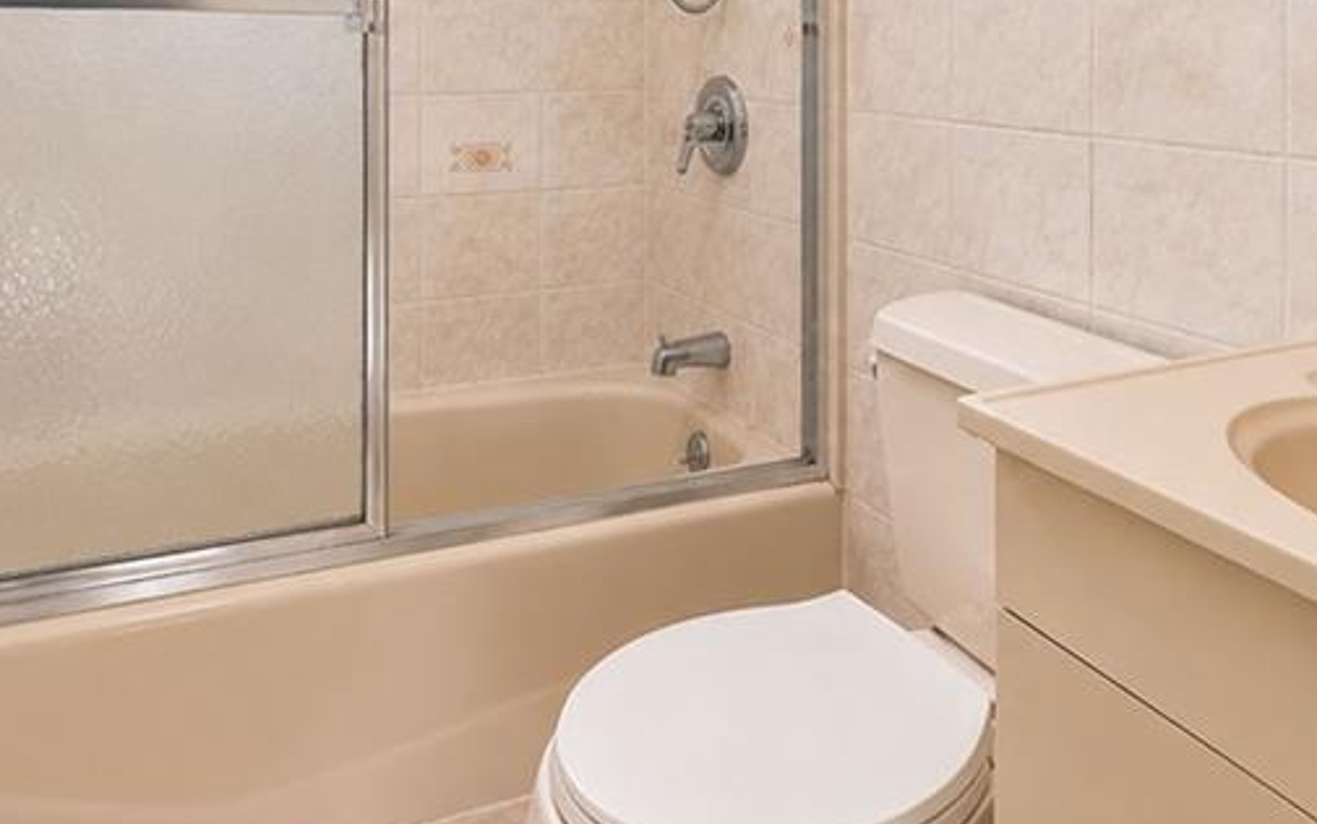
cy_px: 39
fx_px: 1113
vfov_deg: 37.2
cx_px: 623
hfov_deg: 61.2
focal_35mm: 31
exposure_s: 1/13
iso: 1600
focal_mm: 10
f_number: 5
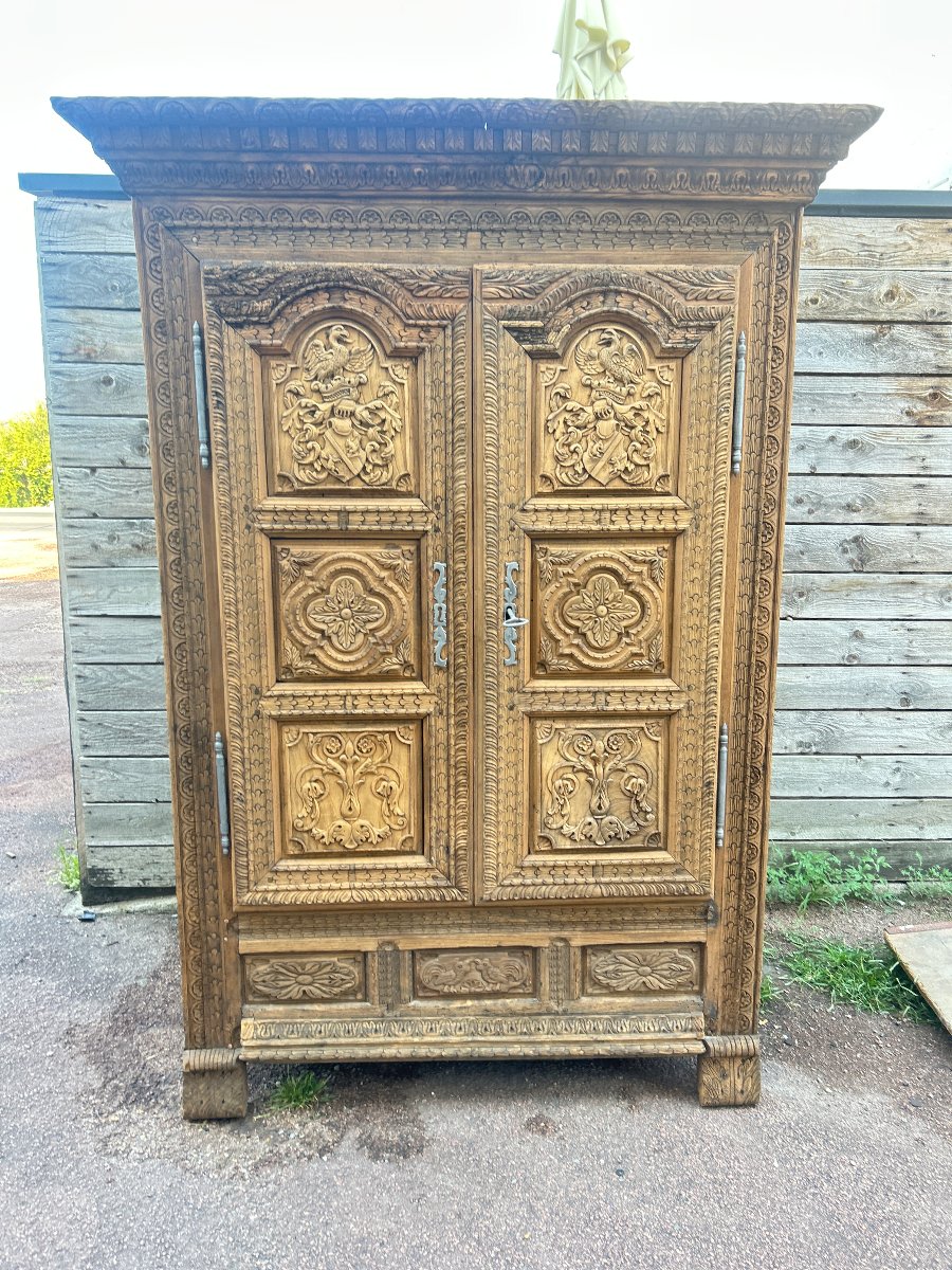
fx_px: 953
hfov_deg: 53.1
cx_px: 476
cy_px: 635
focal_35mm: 26
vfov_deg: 67.3
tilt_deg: -5.1
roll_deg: -0.3
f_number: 1.5
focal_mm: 5.7
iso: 64
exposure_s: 1/133
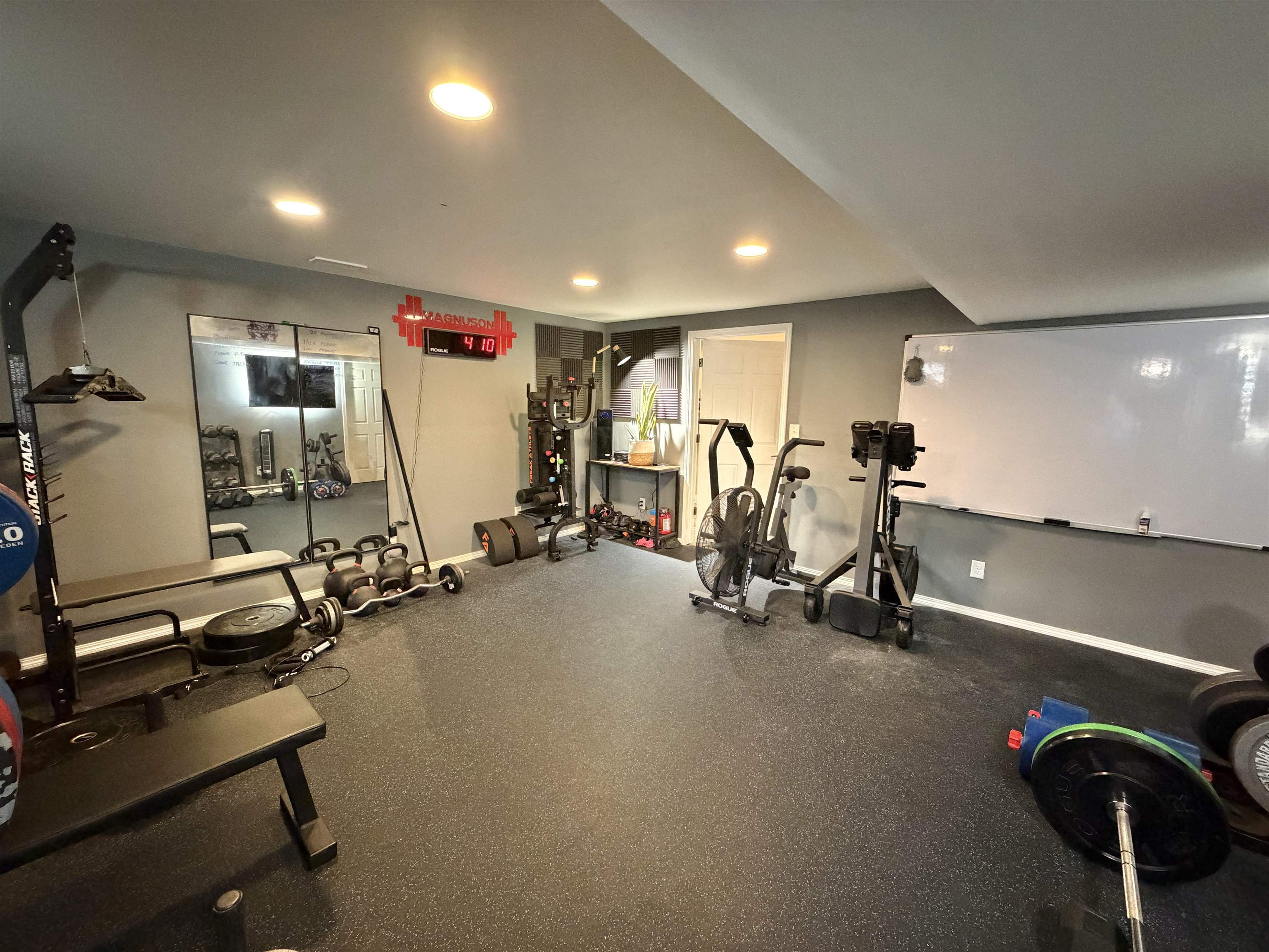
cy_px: 476
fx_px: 513
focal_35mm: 14
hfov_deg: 102.1
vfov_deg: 85.7
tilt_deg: -8.6
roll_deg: -1.1
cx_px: 634
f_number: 2.2
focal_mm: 2.22
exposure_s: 1/48
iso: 1250
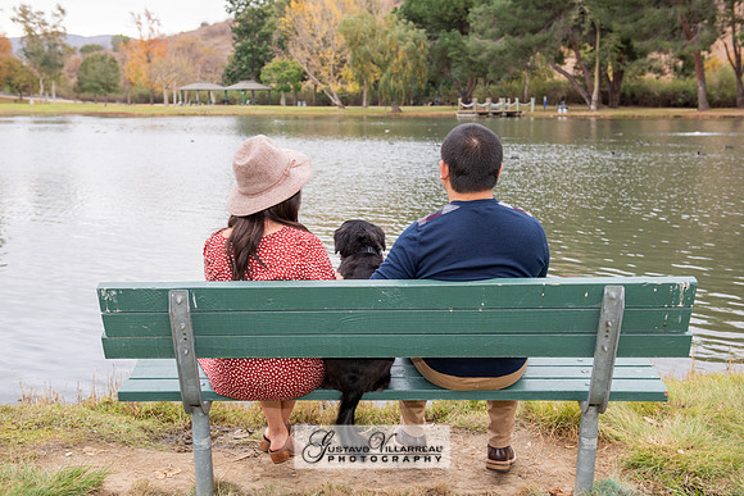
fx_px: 968
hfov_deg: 42.0
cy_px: 248
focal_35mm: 47
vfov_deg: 28.8
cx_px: 372
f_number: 5
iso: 500
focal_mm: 44
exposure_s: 1/125
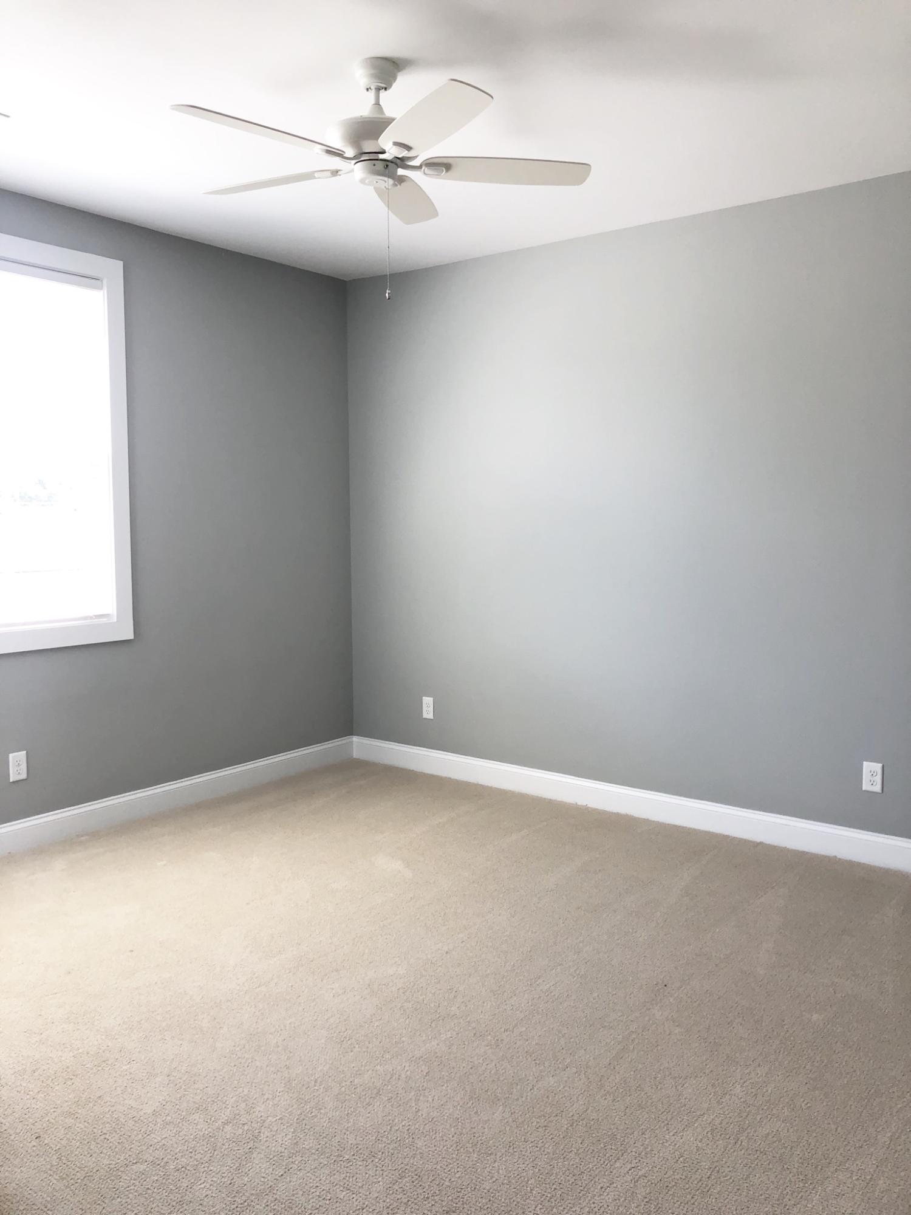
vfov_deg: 63.4
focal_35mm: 28
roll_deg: +1.1
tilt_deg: -2.8
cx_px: 456
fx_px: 983
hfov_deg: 49.7
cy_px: 608
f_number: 1.8
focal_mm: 3.99
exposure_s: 1/120
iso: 64
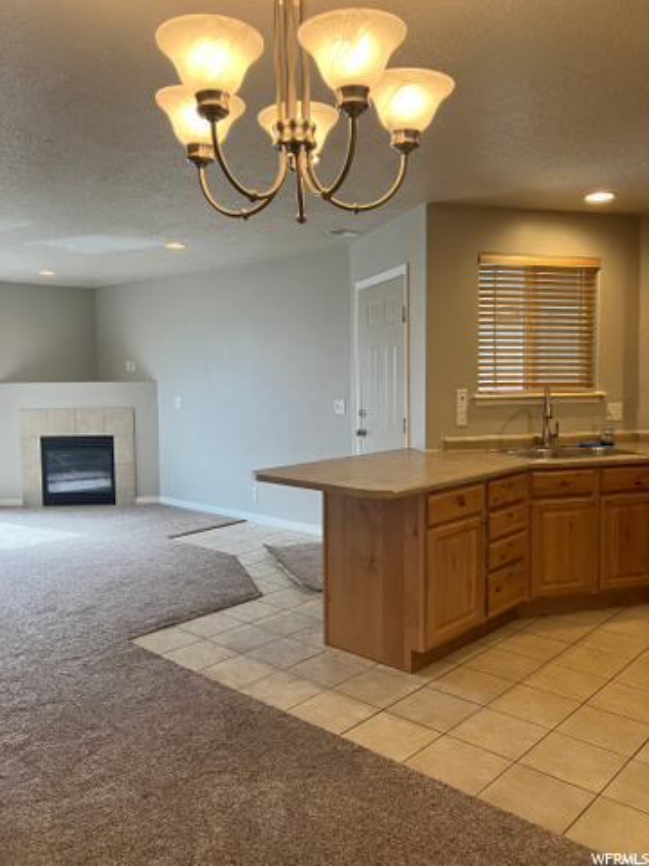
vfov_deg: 63.4
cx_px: 324
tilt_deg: -3.0
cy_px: 433
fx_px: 700
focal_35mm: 28
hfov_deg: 49.7
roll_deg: +0.1
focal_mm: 3.99
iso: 80
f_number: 1.8
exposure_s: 1/60
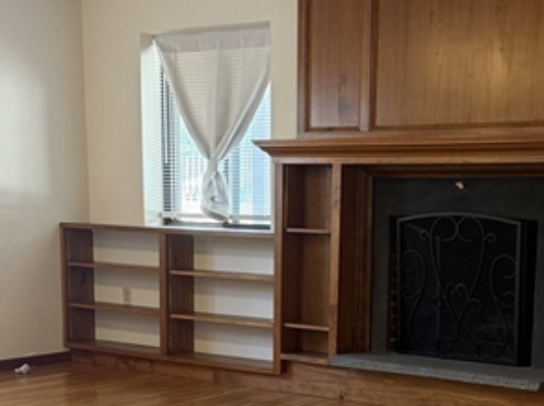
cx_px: 381
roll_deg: -1.8
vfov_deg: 22.7
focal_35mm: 63
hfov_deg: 30.4
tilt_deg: -8.5
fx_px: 989
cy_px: 367
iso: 320
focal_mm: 6.76
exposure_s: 1/60
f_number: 1.78
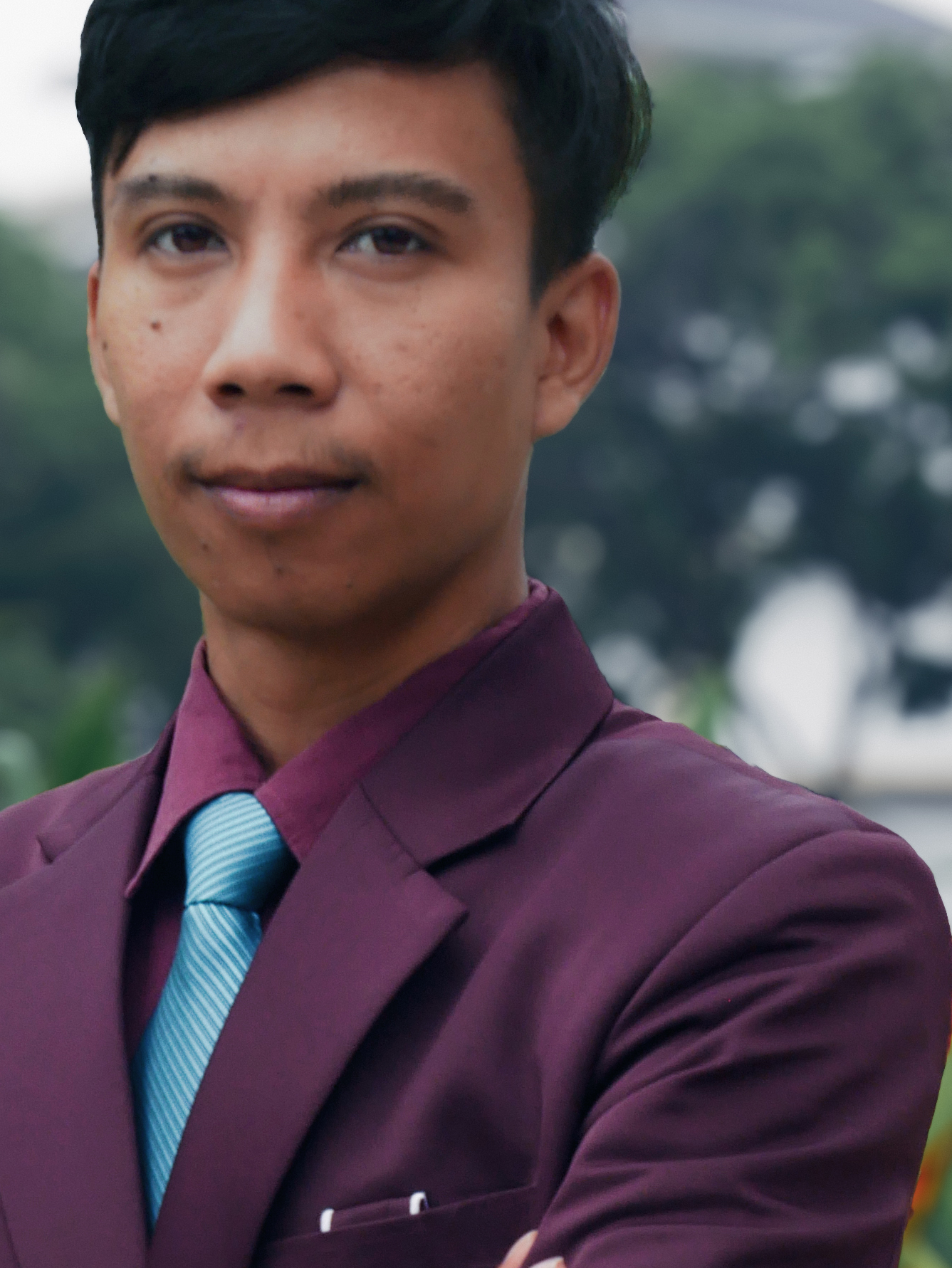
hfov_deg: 9.0
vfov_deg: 11.9
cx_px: 337
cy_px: 1111
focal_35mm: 165
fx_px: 6047
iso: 200
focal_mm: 32
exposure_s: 1/320
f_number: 5.6
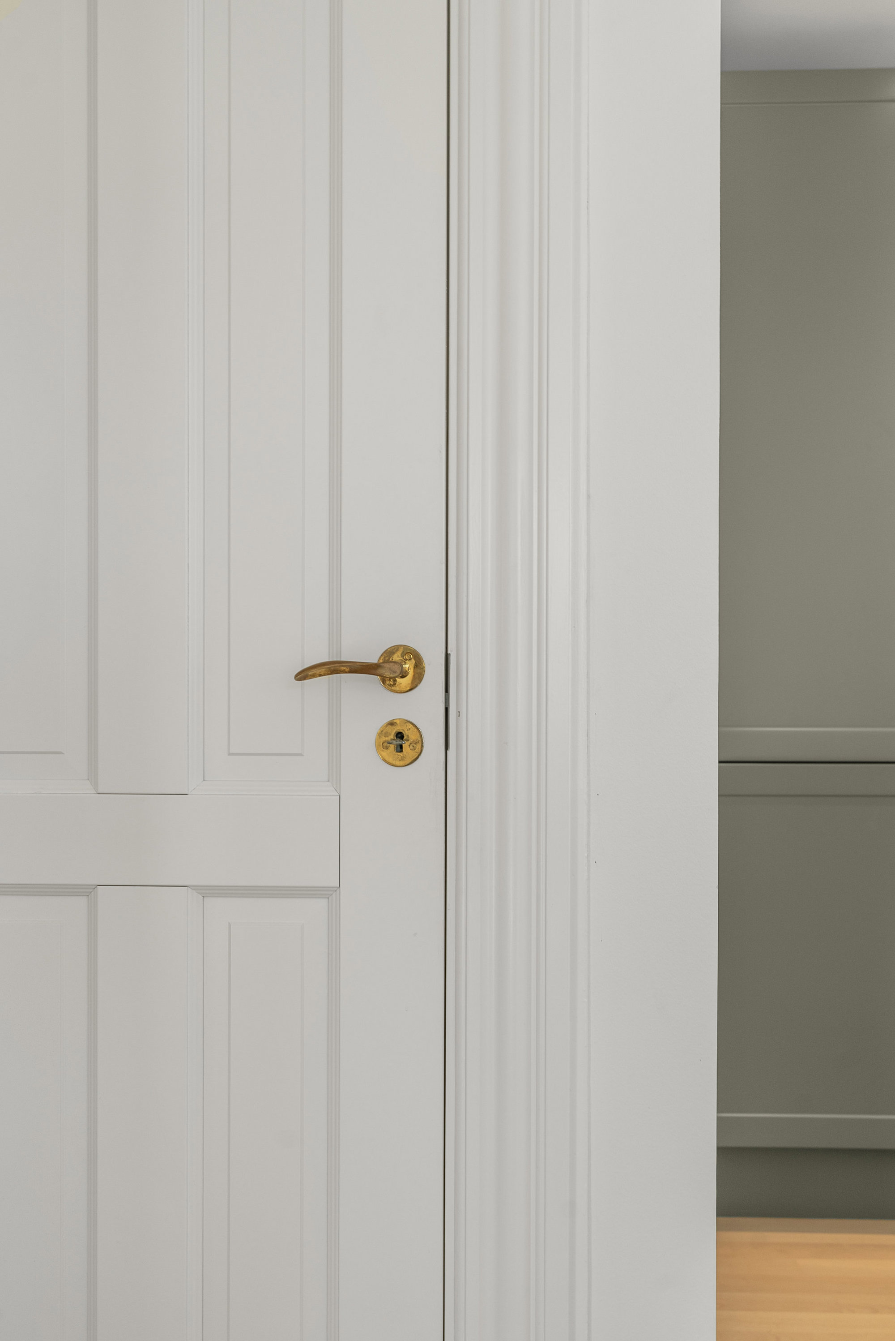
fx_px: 1117
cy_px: 670
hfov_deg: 43.7
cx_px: 448
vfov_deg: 61.9
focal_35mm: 30
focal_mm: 30
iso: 200
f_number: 5.6
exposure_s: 1/80
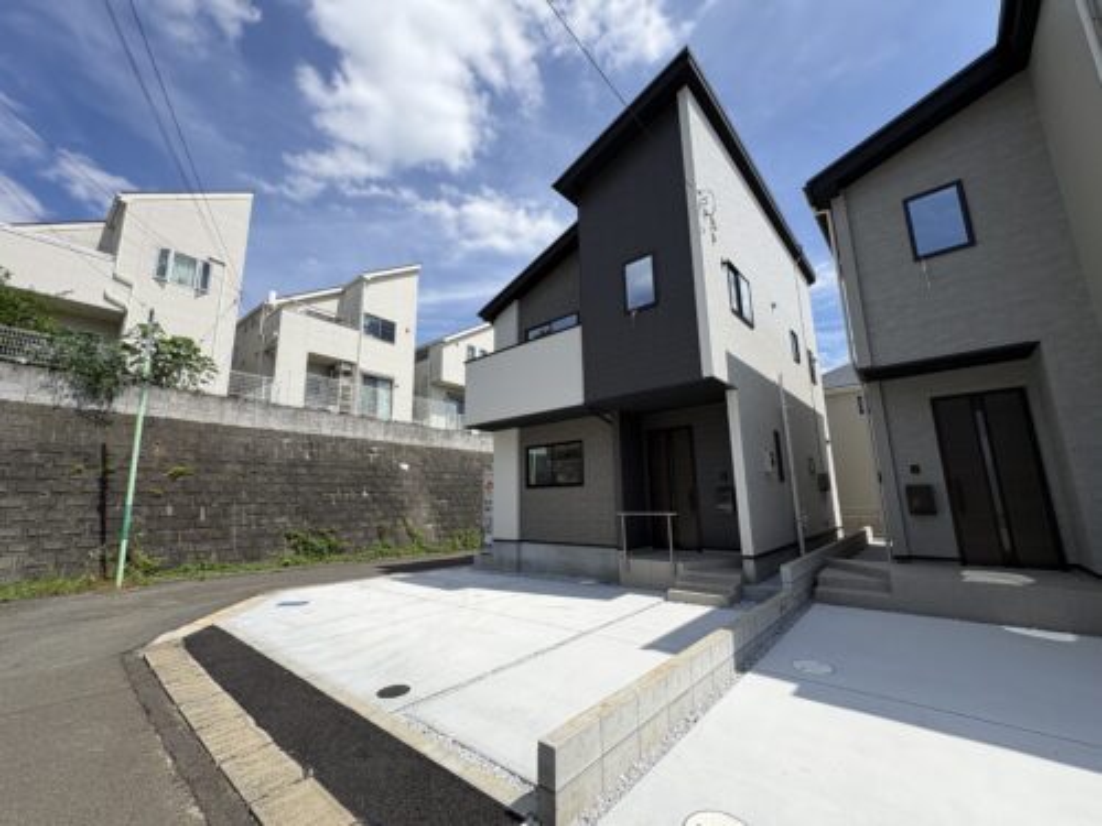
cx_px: 551
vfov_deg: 85.7
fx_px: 446
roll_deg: +1.5
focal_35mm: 14
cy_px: 413
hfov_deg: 102.1
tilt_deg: +11.3
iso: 50
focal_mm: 2.22
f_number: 2.2
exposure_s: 1/1880
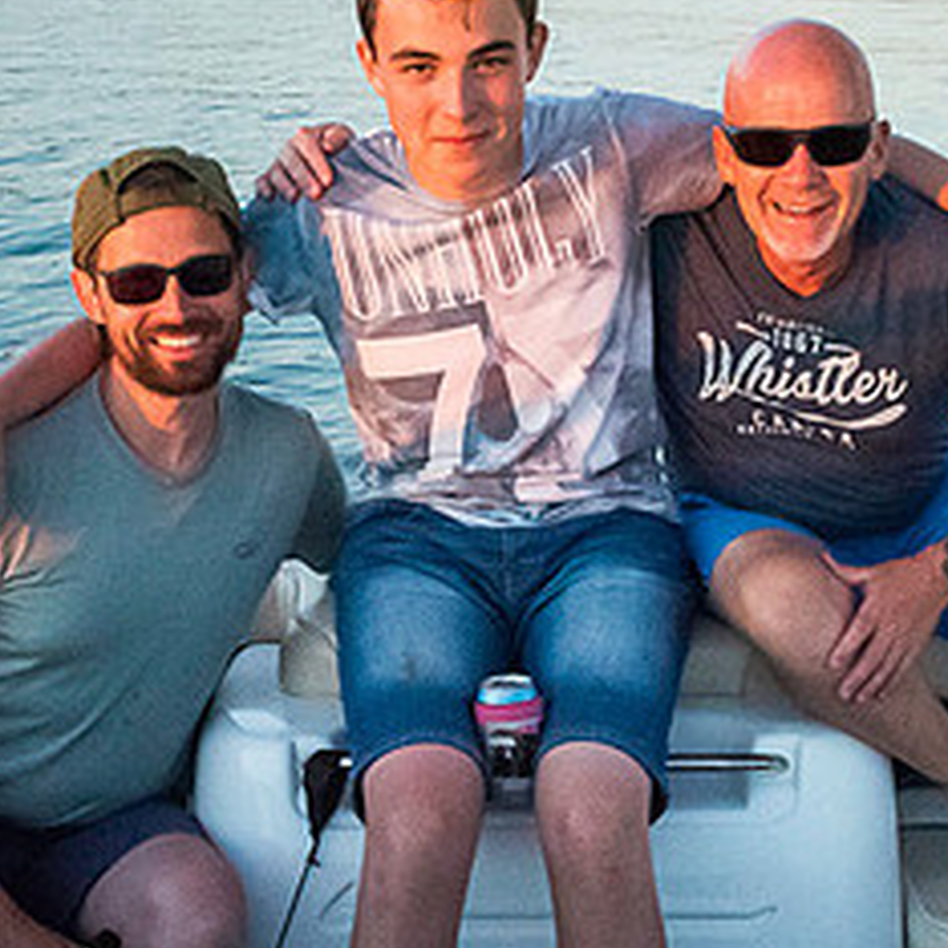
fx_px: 1952
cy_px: 461
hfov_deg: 27.3
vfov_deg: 27.3
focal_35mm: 63
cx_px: 541
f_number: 10
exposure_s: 1/400
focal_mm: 24
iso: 8000
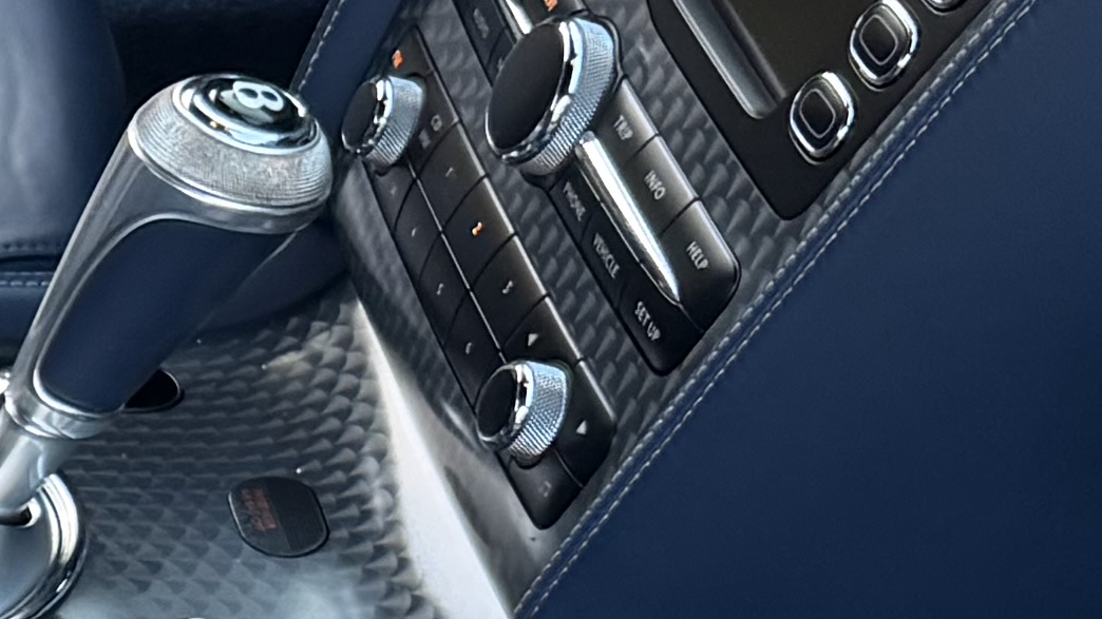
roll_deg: +5.3
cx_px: -1071
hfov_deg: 13.1
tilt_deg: -42.1
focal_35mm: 143
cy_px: 1188
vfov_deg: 8.1
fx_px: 4178
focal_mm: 6.76
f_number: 1.78
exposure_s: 1/116
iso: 200
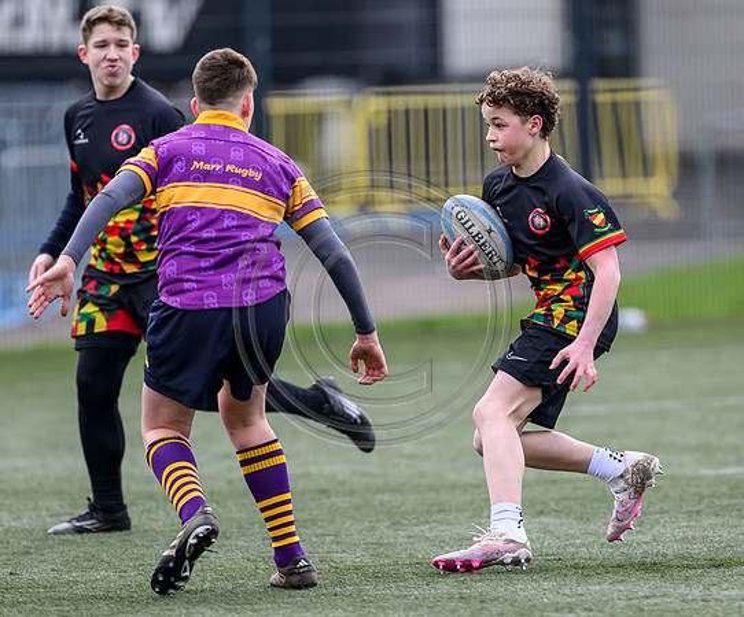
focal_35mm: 576
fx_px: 12863
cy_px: 303
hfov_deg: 3.3
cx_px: 502
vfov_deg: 2.8
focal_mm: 400
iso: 500
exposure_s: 1/1600
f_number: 3.5
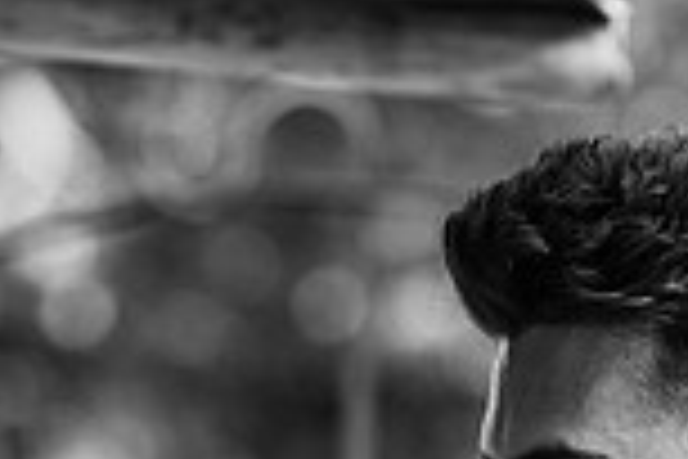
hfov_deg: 6.4
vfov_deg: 4.2
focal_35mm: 322
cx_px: 364
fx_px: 6153
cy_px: 720
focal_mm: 85
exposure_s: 1/1250
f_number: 2.2
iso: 100
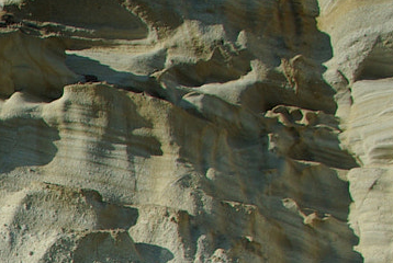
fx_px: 1465
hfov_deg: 12.8
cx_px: -452
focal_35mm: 134
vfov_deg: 9.9
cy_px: 433
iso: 100
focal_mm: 20
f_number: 6.7
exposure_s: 1/180
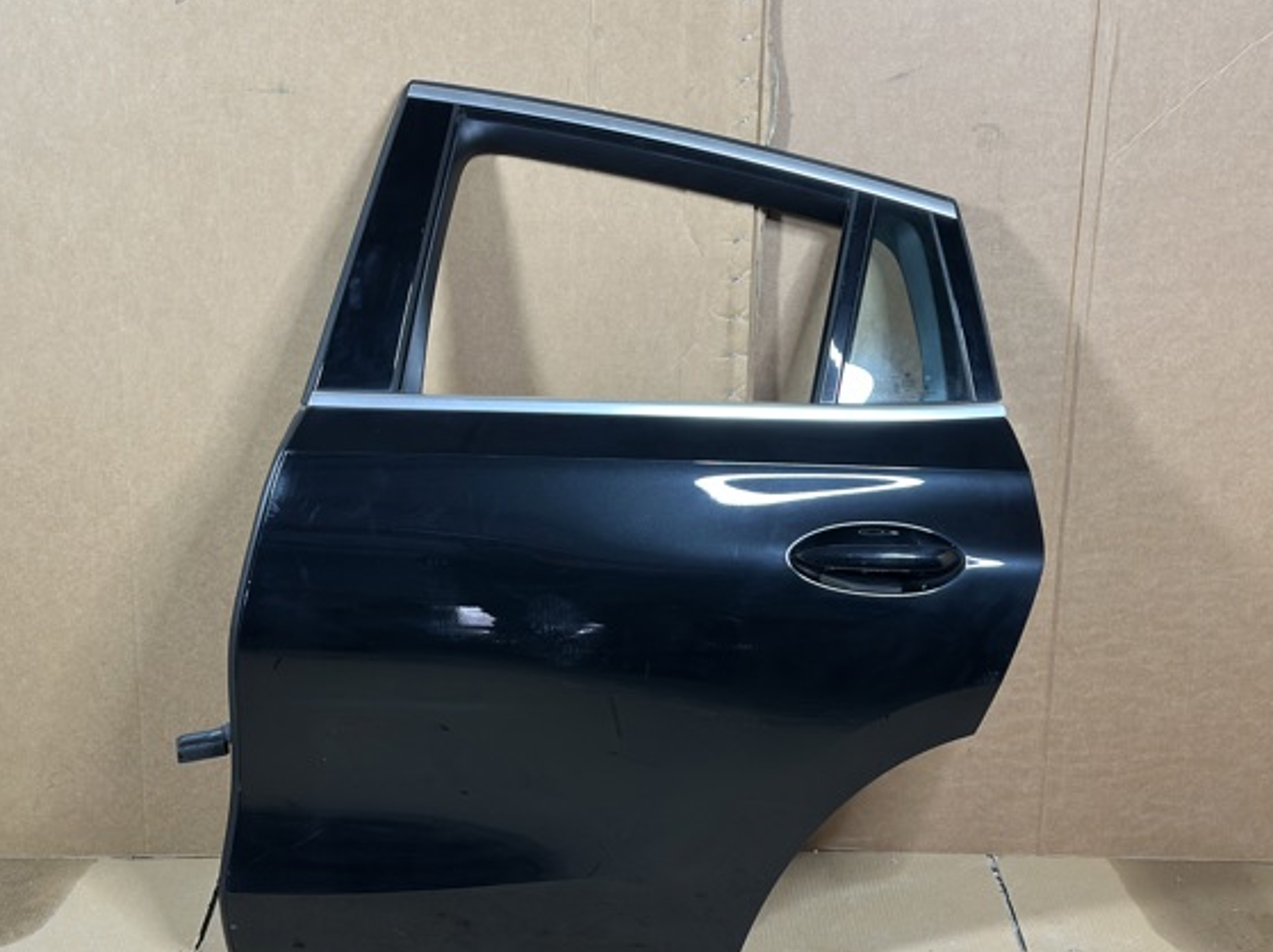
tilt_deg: -18.8
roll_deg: -0.7
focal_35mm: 55
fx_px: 2020
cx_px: 581
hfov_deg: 34.9
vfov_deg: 26.5
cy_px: 532
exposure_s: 1/50
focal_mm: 6.86
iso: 250
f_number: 1.78
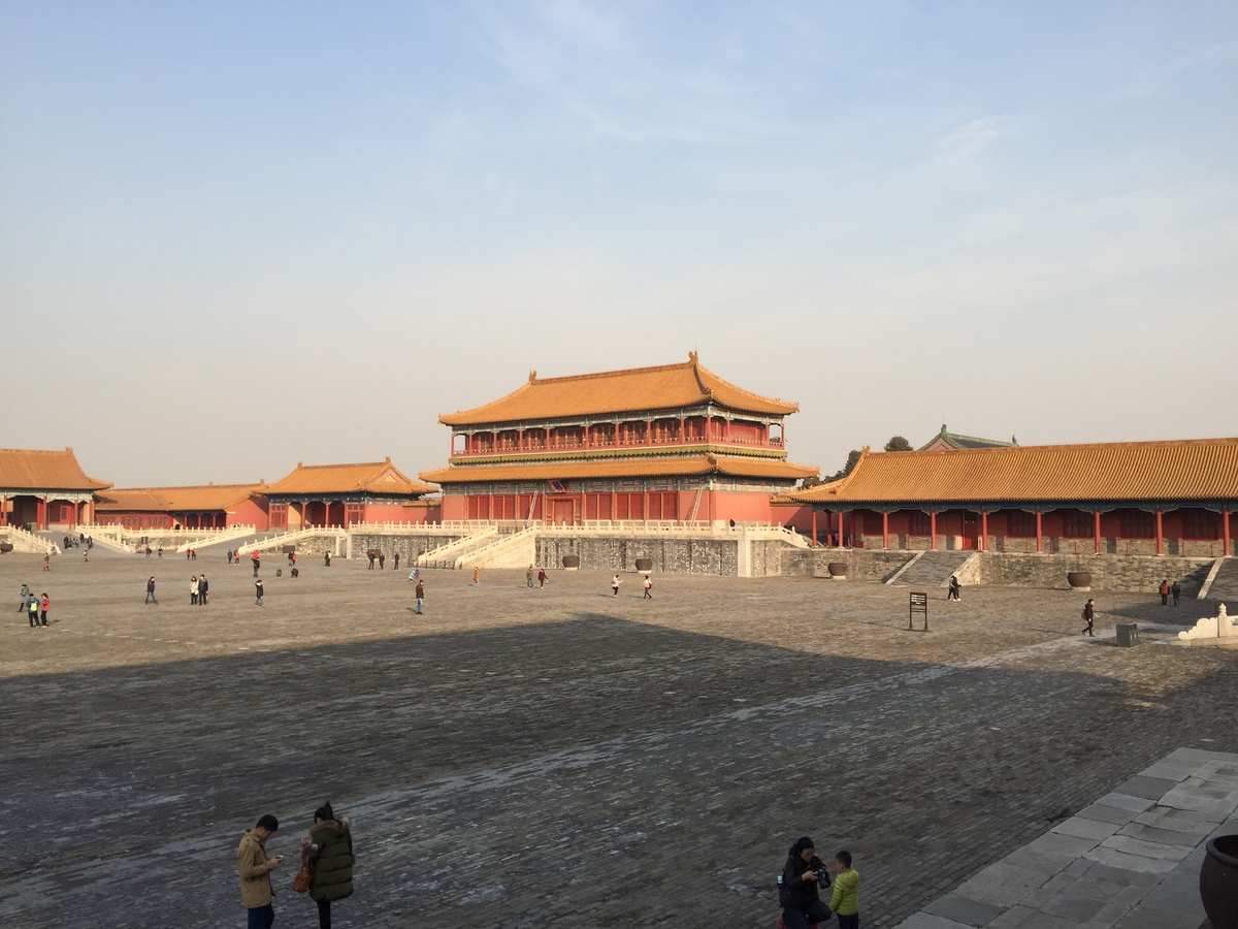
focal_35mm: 29
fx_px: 1037
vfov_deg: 48.2
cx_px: 619
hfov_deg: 61.7
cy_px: 464
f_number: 2.2
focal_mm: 4.15
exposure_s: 1/1236
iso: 32
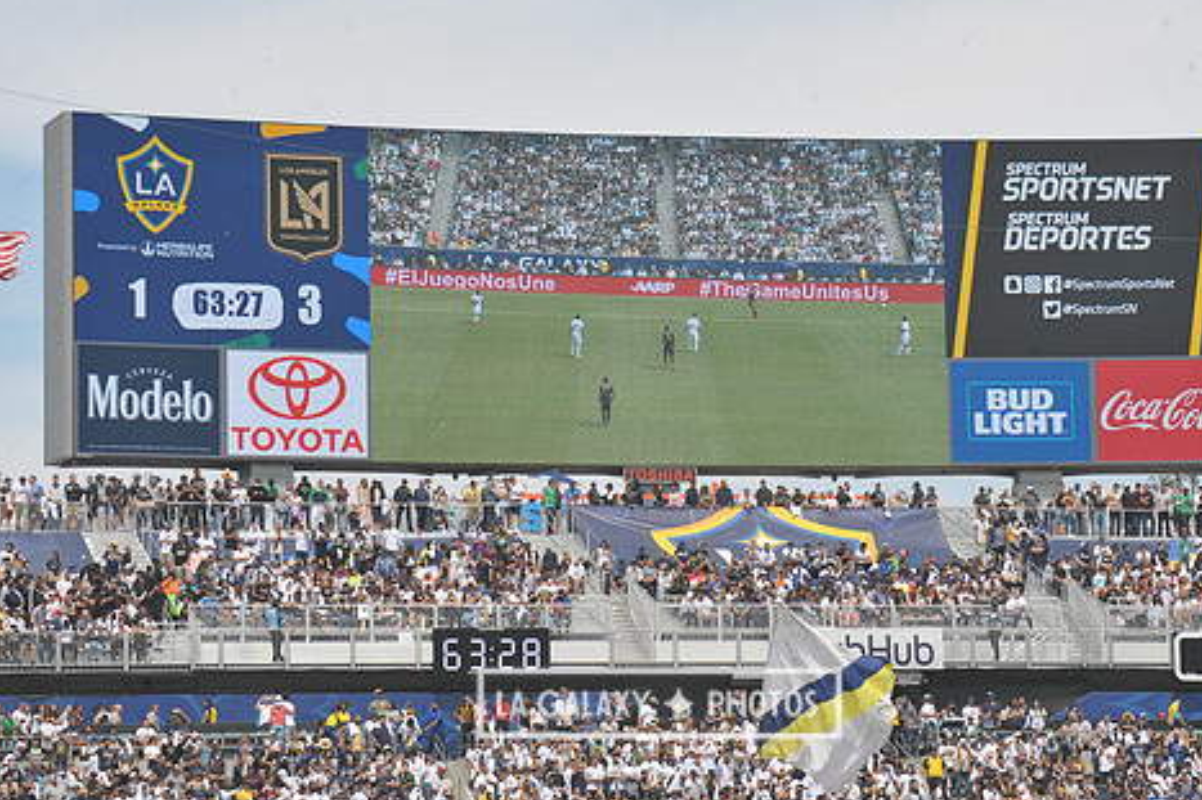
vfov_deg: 9.2
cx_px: 659
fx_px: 4973
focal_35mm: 149
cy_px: 316
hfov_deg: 13.8
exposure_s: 1/500
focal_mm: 120
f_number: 11
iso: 320
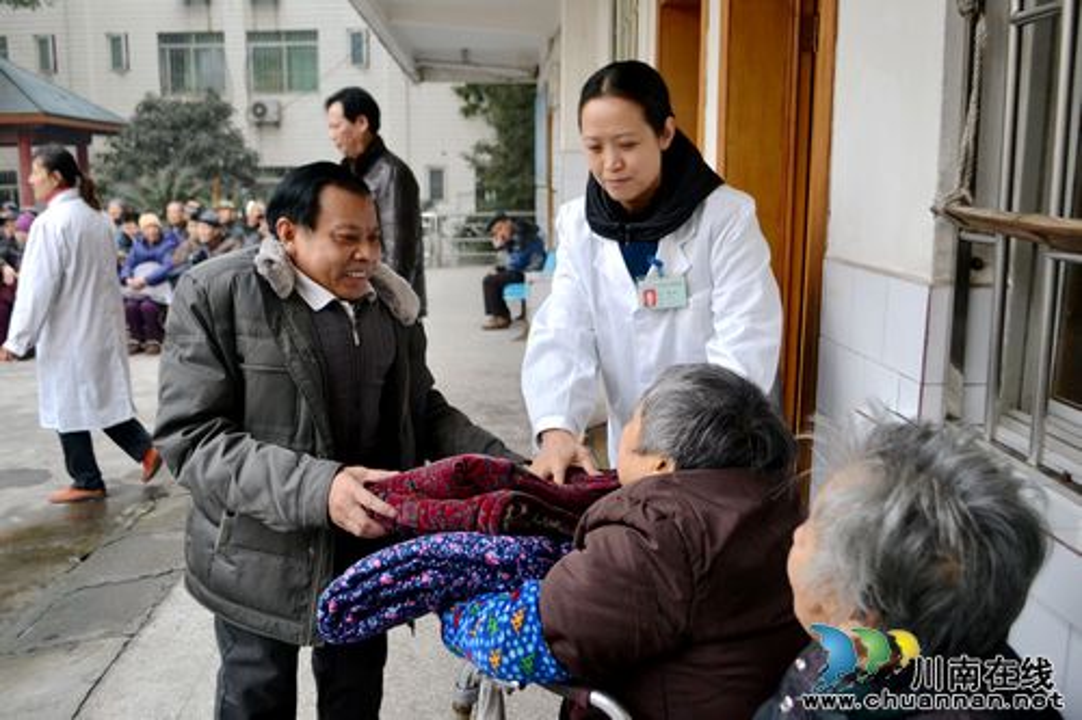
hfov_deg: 57.2
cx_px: 541
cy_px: 360
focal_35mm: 33
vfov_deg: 39.9
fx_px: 991
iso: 1250
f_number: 3.8
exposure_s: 1/500
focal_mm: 22
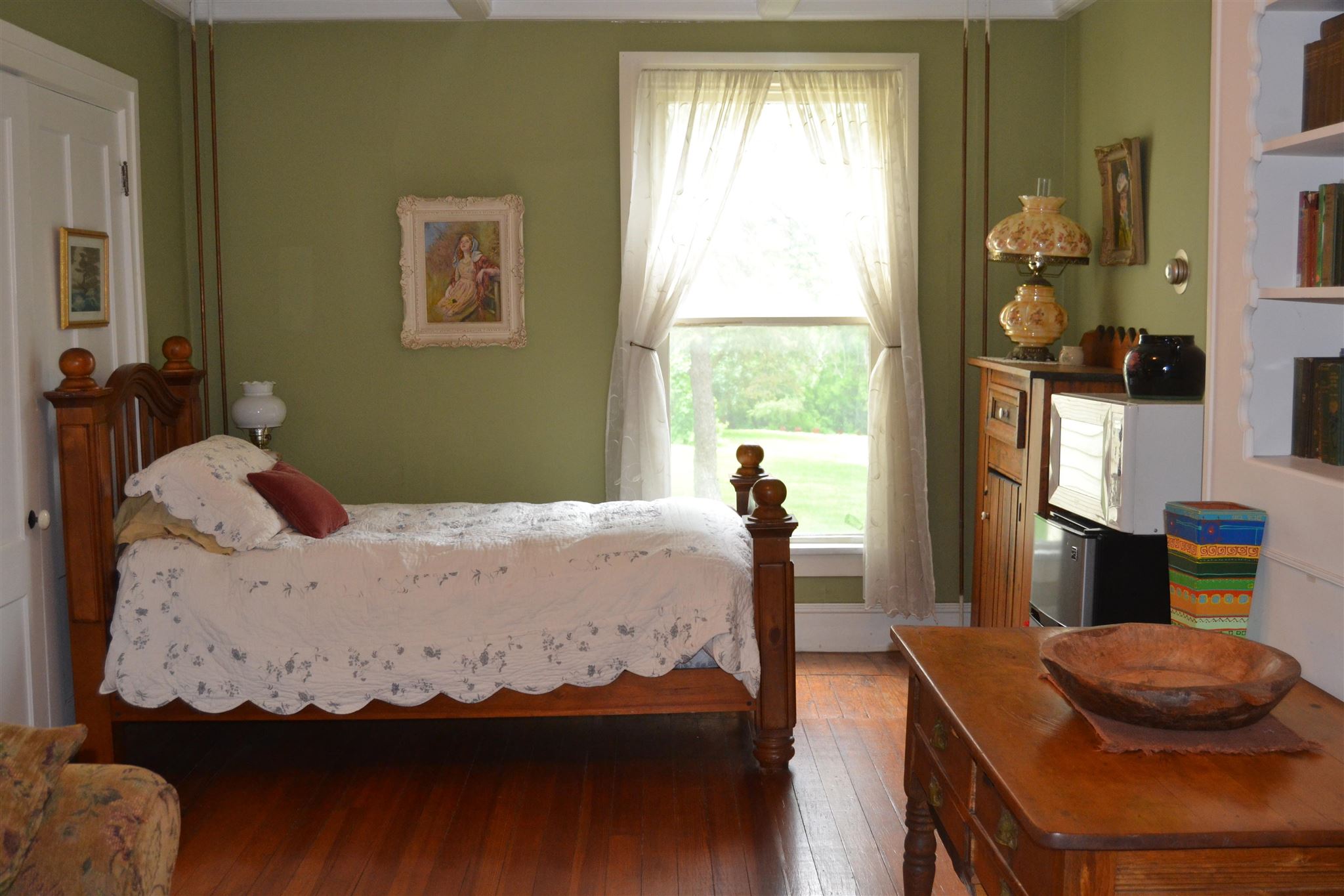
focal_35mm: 39
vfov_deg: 34.2
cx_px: 672
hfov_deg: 49.6
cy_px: 448
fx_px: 1456
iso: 1100
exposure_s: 1/60
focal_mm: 26
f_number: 4
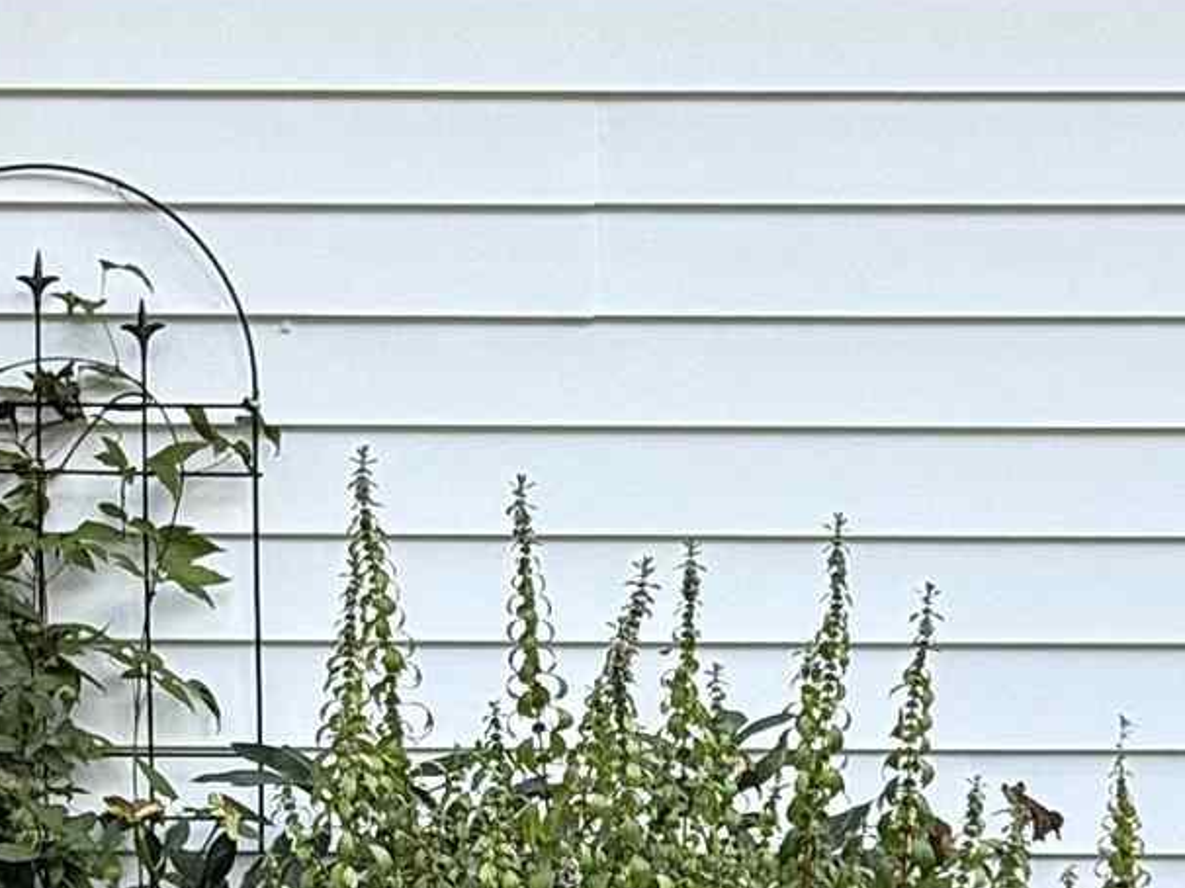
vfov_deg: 20.2
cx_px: 594
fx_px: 2430
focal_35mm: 71
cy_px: 825
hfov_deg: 27.4
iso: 50
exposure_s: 1/574
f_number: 2.2
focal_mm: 2.22
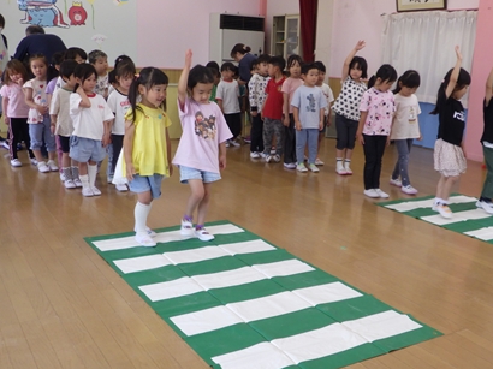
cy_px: 190
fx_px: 584
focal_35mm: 41
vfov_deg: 35.1
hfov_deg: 45.7
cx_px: 279
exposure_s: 1/40
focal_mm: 5
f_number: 3.5
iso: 160
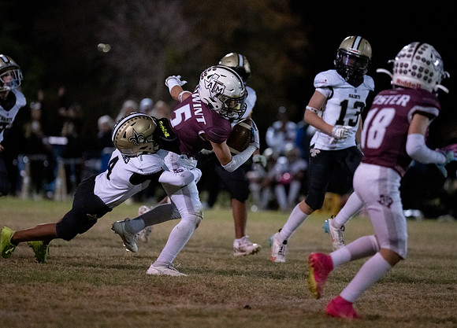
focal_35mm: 268
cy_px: 165
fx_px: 3487
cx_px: 228
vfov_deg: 5.4
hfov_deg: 7.5
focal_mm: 200
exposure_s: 1/1000
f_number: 2.8
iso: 12800
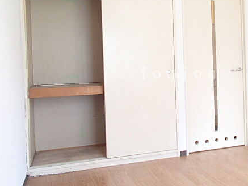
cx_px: 179
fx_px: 294
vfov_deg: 35.0
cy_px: 73
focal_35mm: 41
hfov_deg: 44.6
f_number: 3.9
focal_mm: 5
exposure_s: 1/30
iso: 400
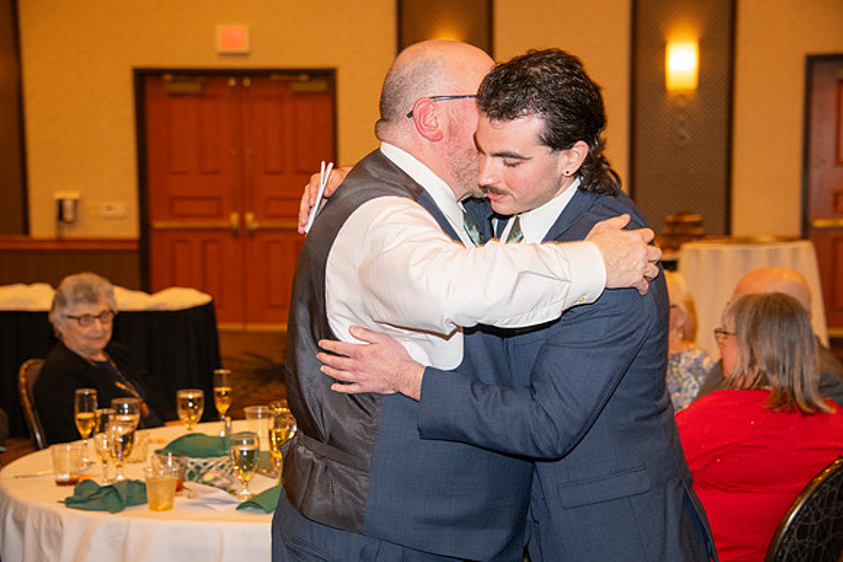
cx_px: 422
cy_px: 281
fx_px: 1921
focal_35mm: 82
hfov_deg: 24.8
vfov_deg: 16.7
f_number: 5.6
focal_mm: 82
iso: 2000
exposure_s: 1/60
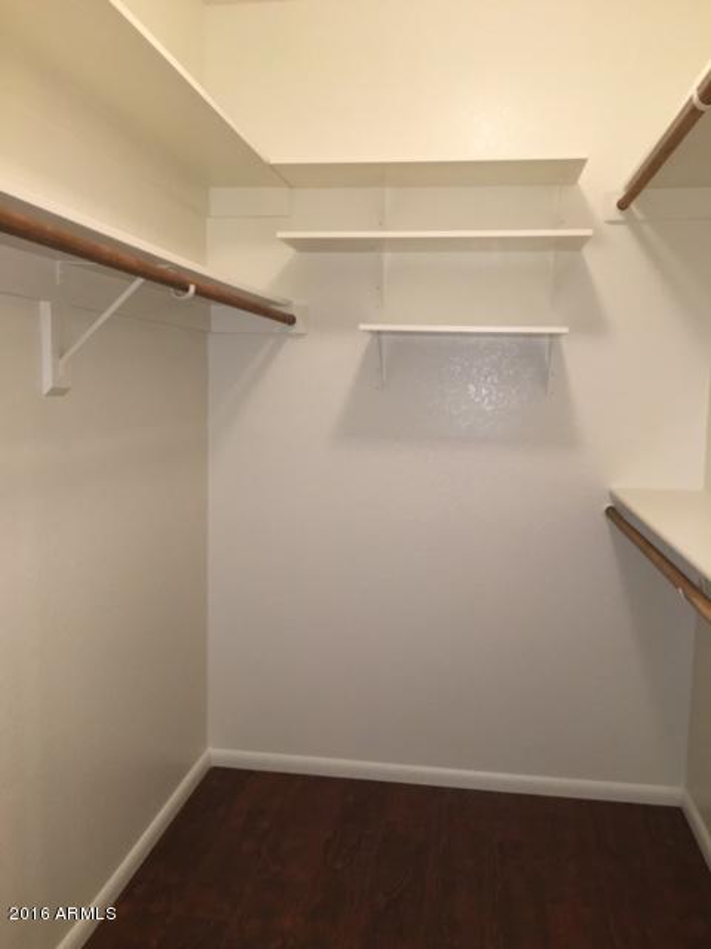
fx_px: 794
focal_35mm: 29
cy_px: 474
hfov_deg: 48.2
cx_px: 356
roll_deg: -0.7
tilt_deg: -6.4
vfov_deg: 61.7
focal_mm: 4.15
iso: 100
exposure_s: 1/30
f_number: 2.2
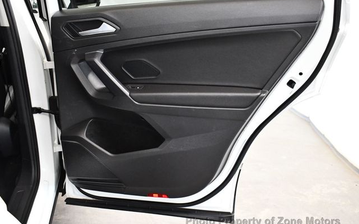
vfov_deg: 31.2
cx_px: 179
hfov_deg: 48.2
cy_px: 112
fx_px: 401
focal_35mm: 41
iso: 3200
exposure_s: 1/80
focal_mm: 20
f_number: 3.8
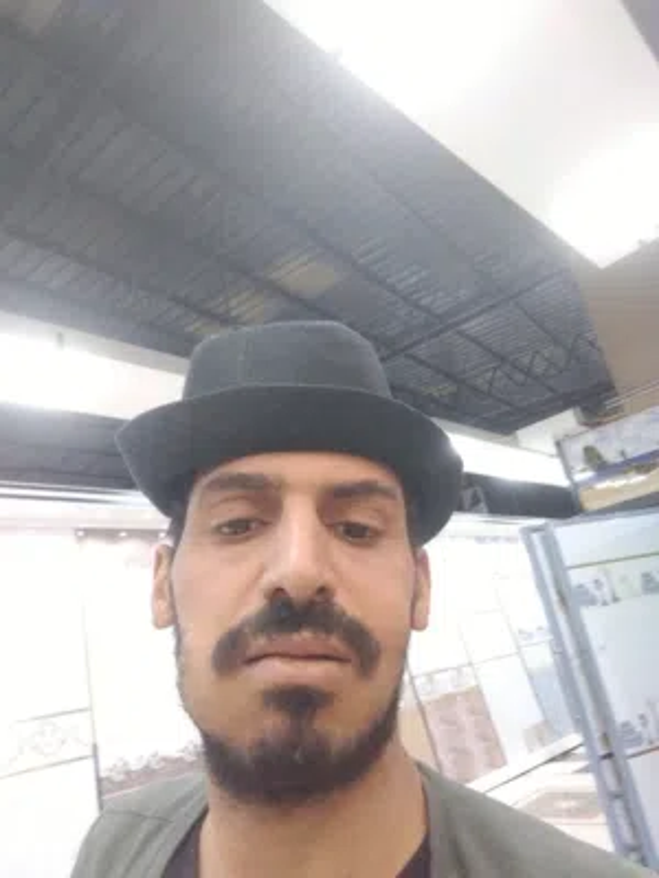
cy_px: 439
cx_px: 330
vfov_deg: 73.9
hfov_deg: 58.9
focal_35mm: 23
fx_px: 584
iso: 364
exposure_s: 1/33.3
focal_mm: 2.48
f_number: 2
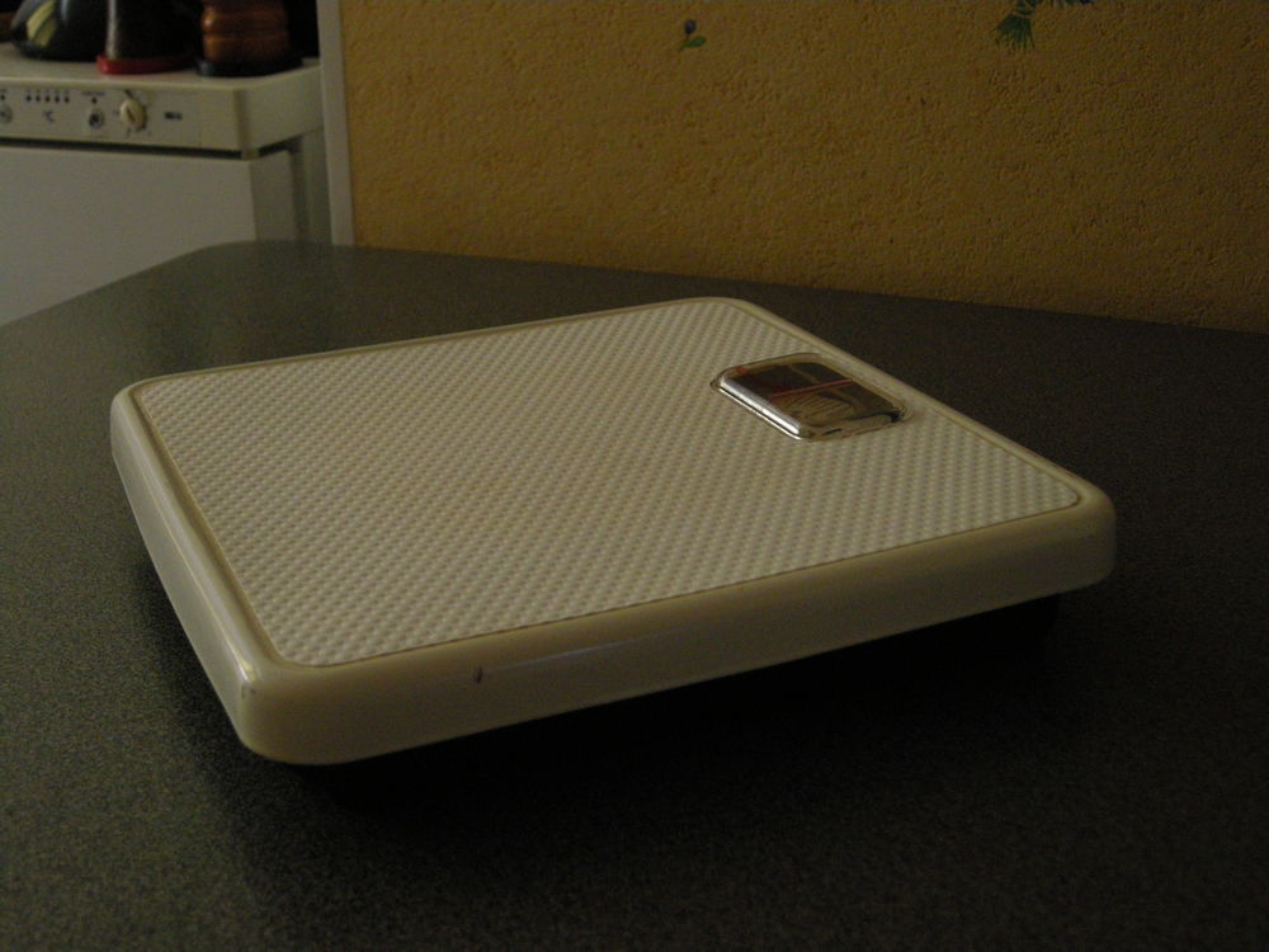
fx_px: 1723
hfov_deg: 40.4
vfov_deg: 30.9
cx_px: 634
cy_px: 476
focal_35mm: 47
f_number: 3.1
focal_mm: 10.1
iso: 400
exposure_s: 1/42.3
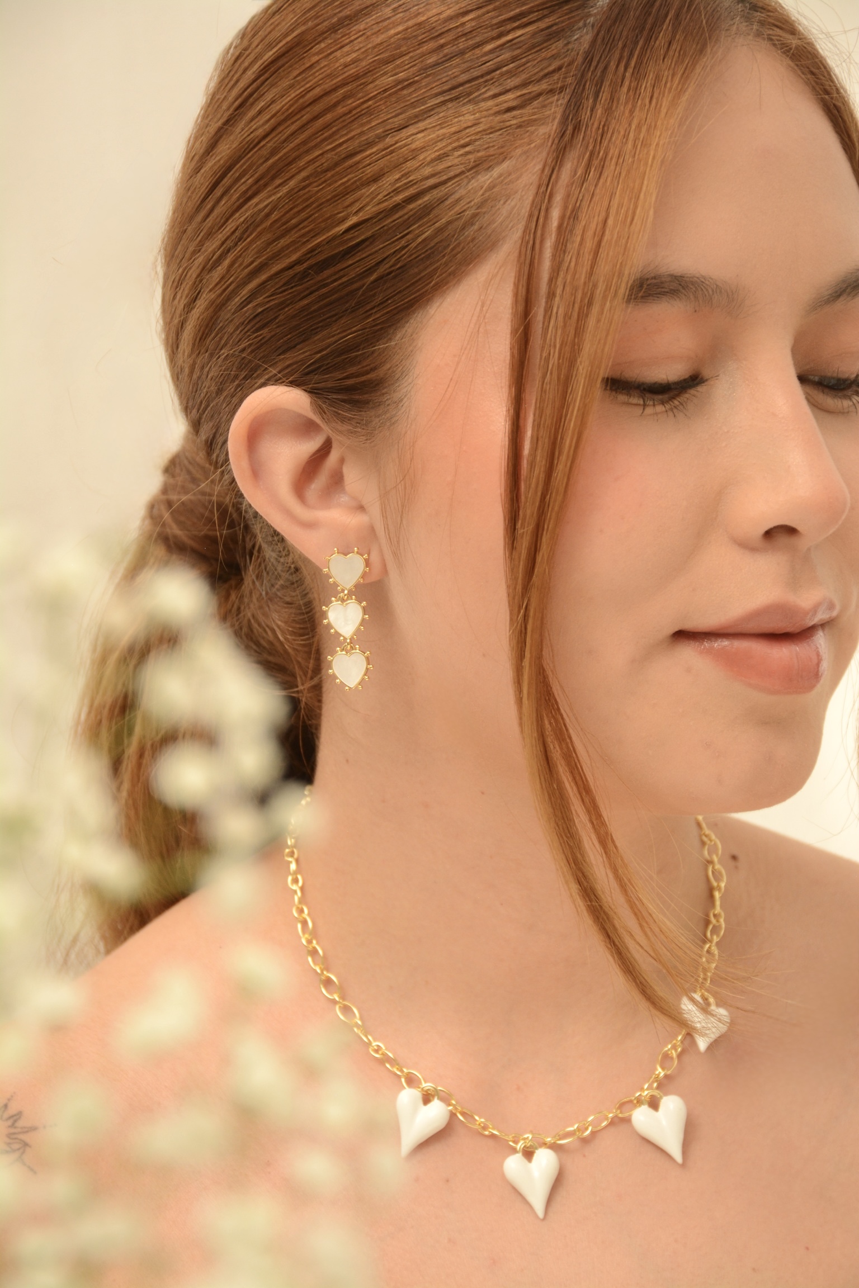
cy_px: 644
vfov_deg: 17.1
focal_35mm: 120
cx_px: 430
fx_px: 4295
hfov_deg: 11.4
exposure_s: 1/800
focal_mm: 80
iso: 500
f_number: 7.1
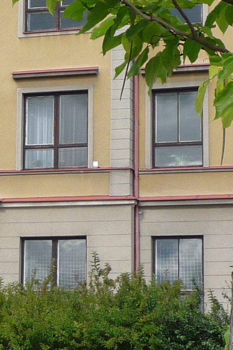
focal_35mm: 150
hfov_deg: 9.0
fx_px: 1457
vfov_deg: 13.7
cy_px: 139
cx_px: -55
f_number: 3.8
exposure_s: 1/500
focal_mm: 6.3
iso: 100
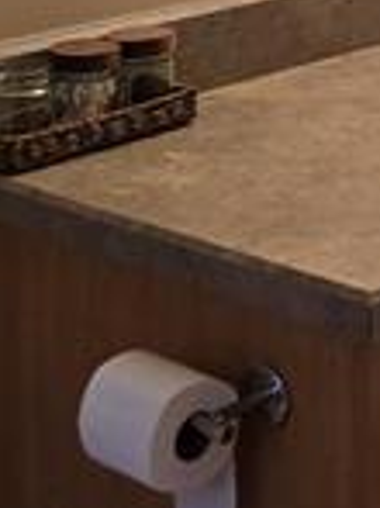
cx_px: 712
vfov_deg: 15.4
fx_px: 1759
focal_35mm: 120
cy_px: -214
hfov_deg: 11.3
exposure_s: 1/120
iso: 160
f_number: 1.7
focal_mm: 6.3
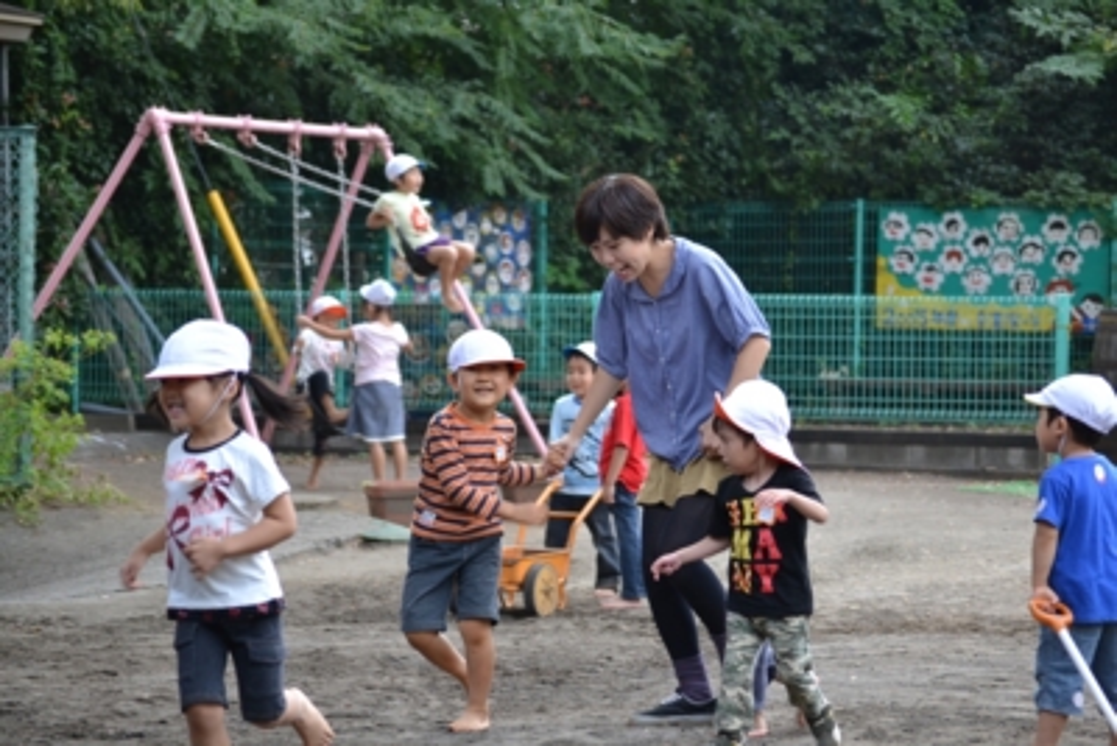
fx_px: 4283
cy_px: 373
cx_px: 558
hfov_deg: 14.9
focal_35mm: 138
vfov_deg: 9.9
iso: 200
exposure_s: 1/125
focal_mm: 92
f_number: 5.6
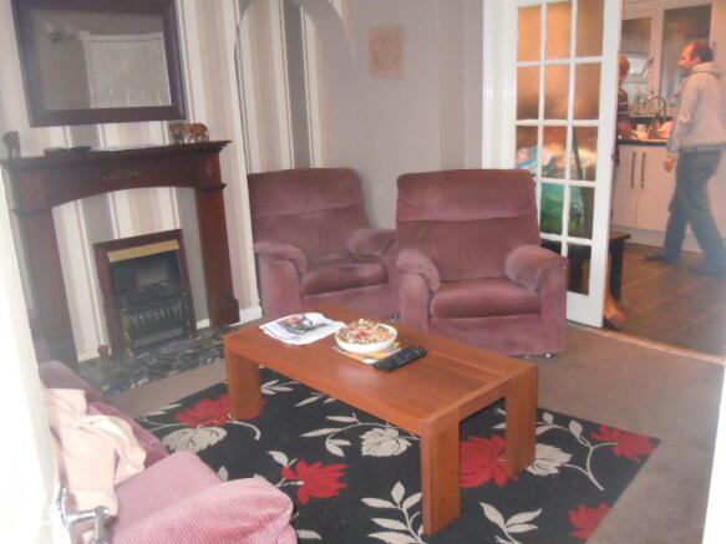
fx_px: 629
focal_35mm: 30
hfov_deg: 60.0
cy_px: 272
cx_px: 363
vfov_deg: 46.8
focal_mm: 5.4
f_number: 3.5
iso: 800
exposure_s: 1/30
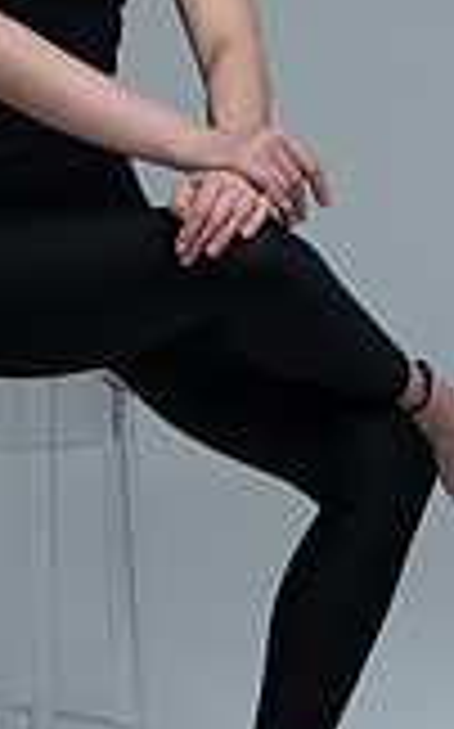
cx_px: 58
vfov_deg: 9.2
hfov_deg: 5.8
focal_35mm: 227
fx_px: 4502
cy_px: 212
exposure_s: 1/160
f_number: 9
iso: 320
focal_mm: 80
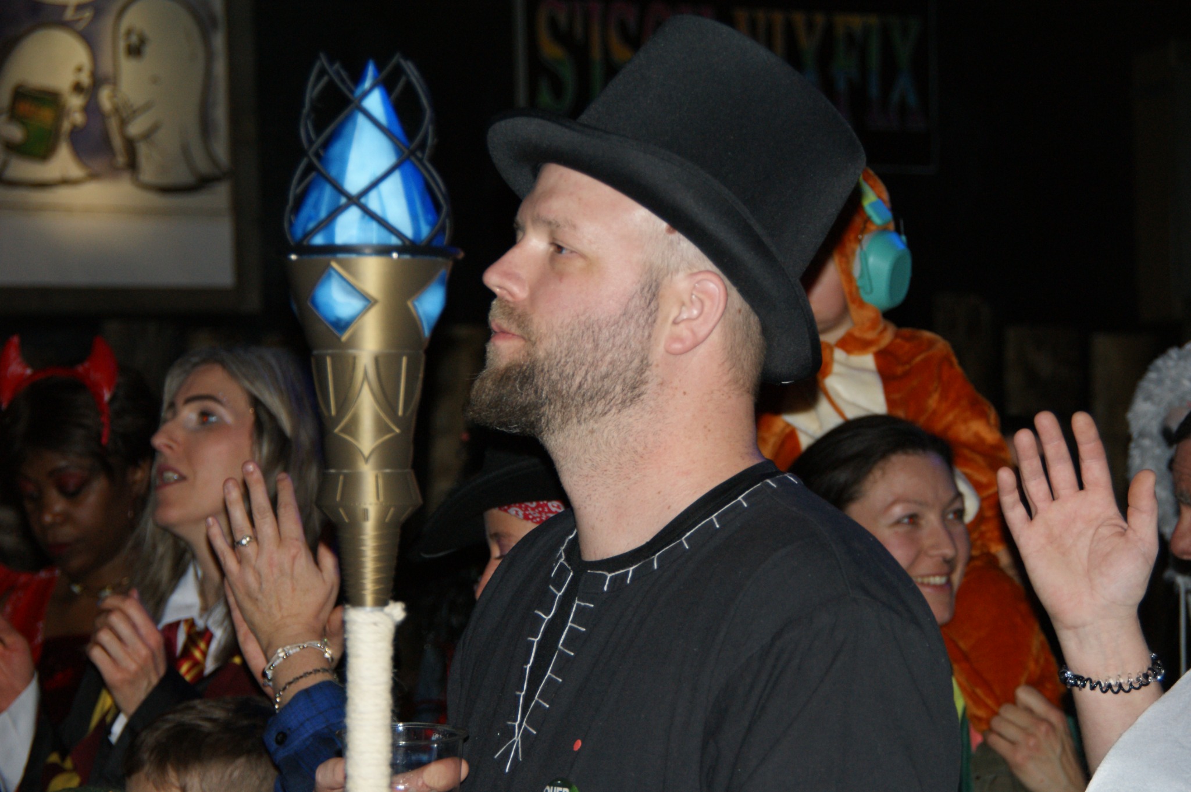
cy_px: 396
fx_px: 3471
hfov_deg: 19.5
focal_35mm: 105
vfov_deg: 13.0
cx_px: 596
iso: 400
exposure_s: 1/125
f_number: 5.6
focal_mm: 70
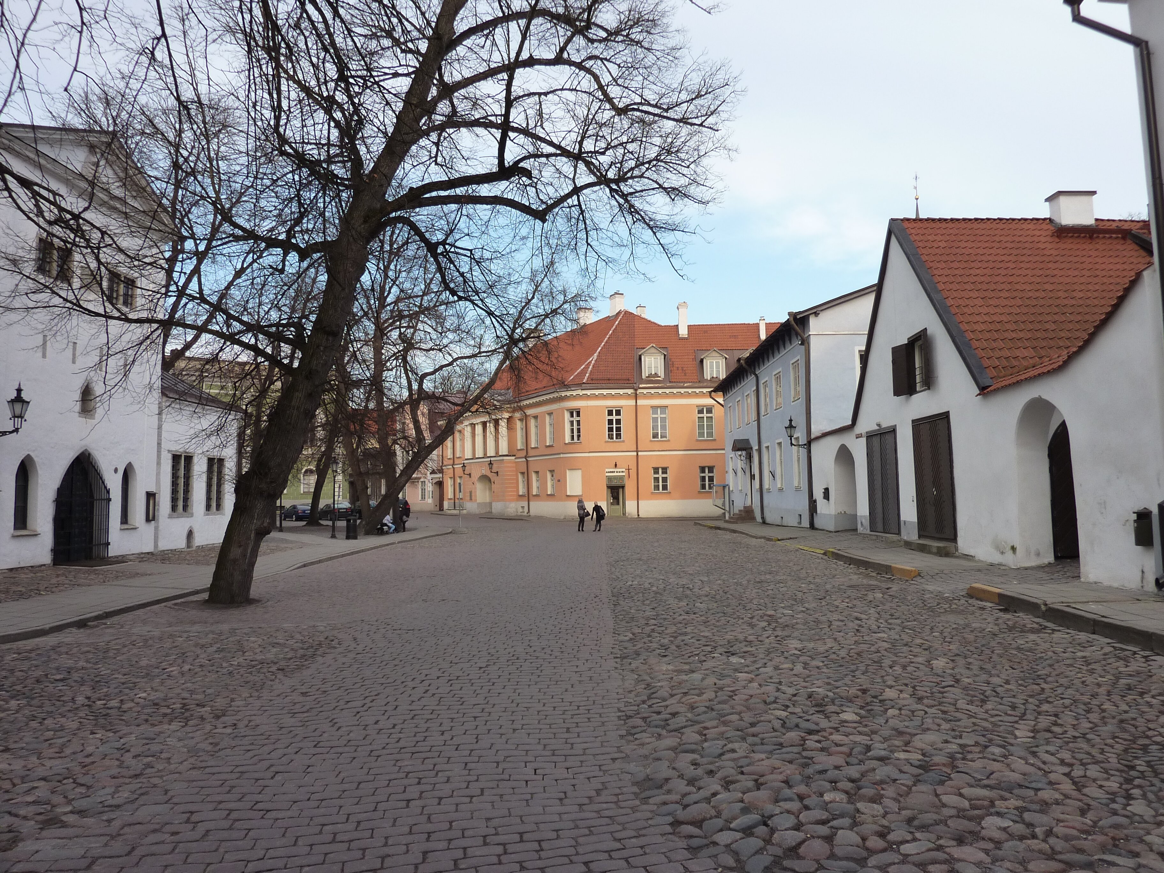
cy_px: 436
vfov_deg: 54.9
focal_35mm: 25
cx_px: 582
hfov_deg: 69.4
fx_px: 841
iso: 125
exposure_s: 1/160
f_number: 4
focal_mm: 4.1
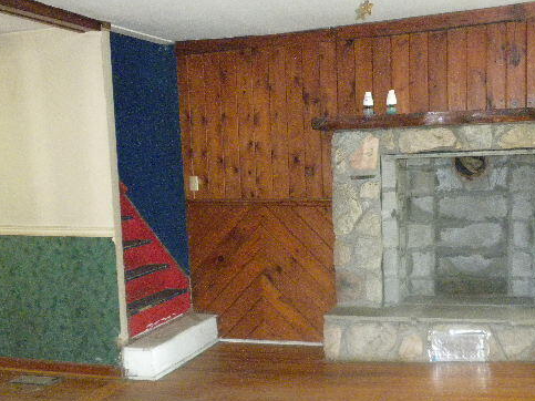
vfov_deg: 29.6
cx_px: 319
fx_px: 757
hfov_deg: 38.8
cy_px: 246
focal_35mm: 49
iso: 748
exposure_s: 1/30
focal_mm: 6.6
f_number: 3.5
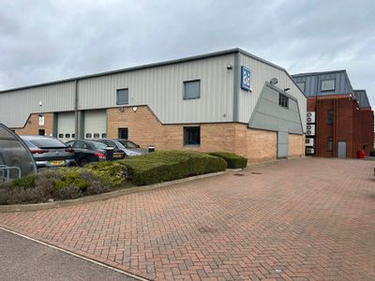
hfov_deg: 67.3
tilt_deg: -1.3
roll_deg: -0.7
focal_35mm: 26
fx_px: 282
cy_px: 140
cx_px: 188
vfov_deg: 53.1
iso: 50
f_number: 1.5
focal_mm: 5.7
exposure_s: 1/808
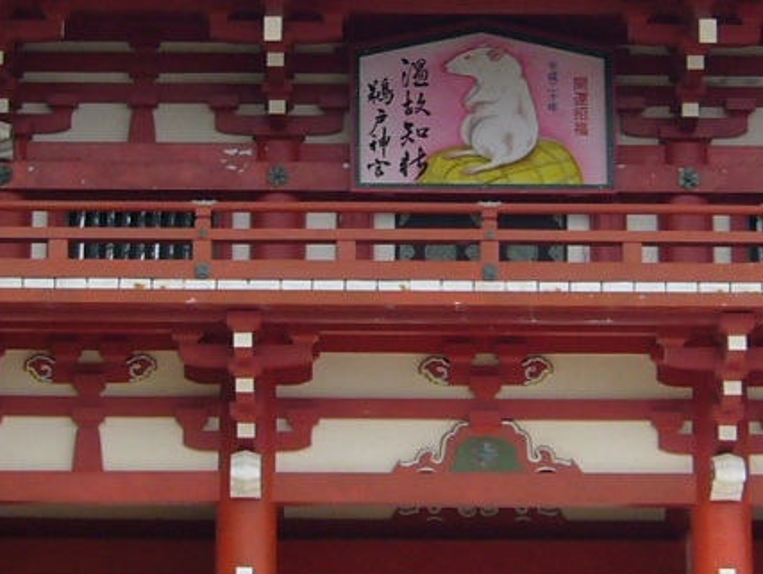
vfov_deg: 11.3
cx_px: 427
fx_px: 2890
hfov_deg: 15.0
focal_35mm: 131
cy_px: 172
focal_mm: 5.8
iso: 80
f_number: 5.6
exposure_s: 1/200
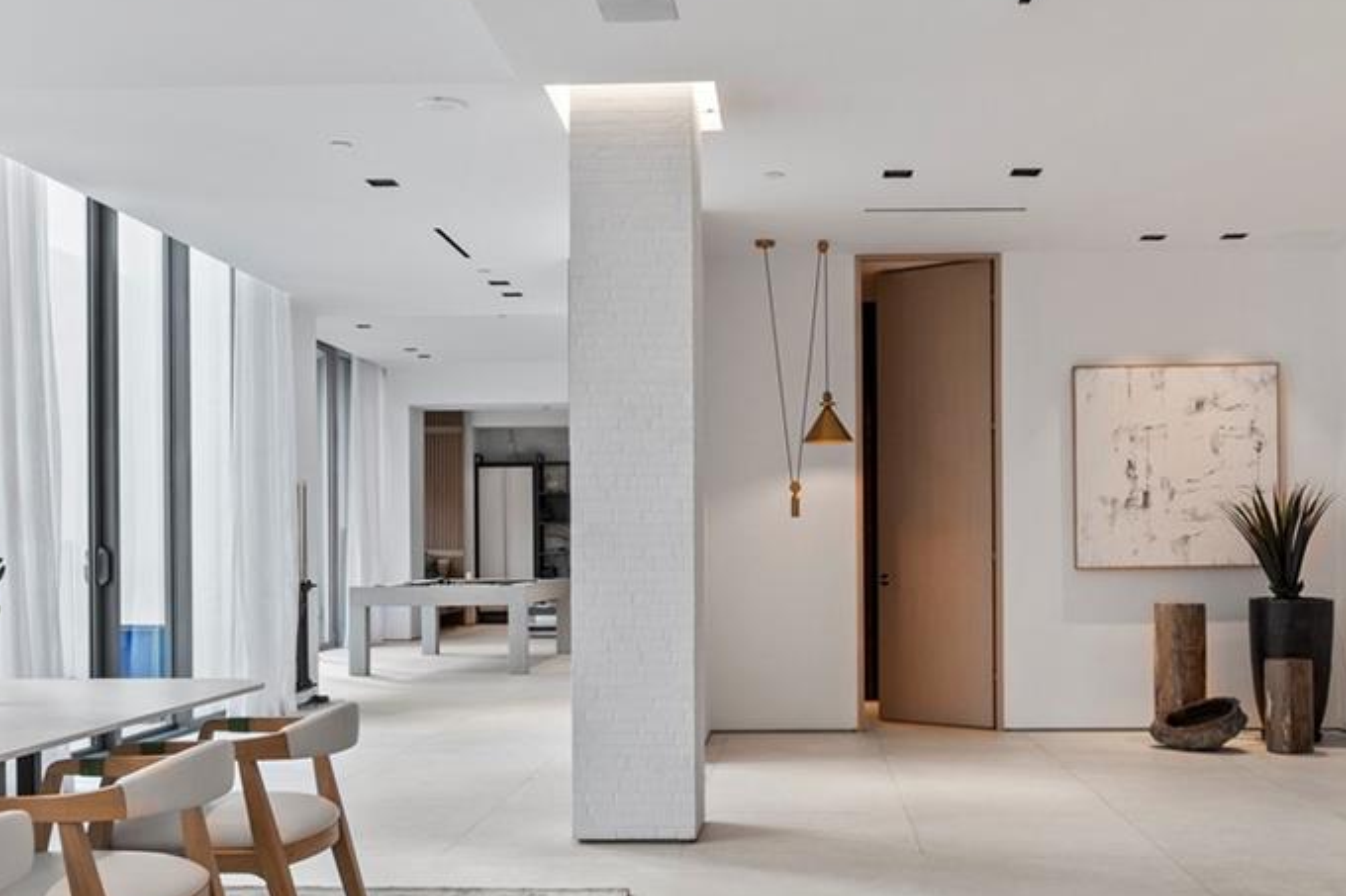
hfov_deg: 48.3
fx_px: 1495
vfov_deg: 33.0
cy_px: 613
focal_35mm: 40
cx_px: 760
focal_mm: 17
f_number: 6.3
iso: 1000
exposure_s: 1/60
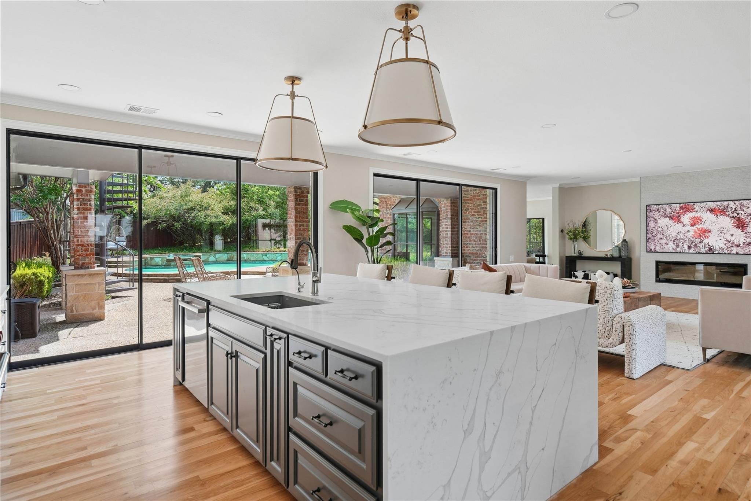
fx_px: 417
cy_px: 250
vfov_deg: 62.0
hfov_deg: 84.0
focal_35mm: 20
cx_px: 376
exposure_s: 1/20
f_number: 5
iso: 250
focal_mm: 20
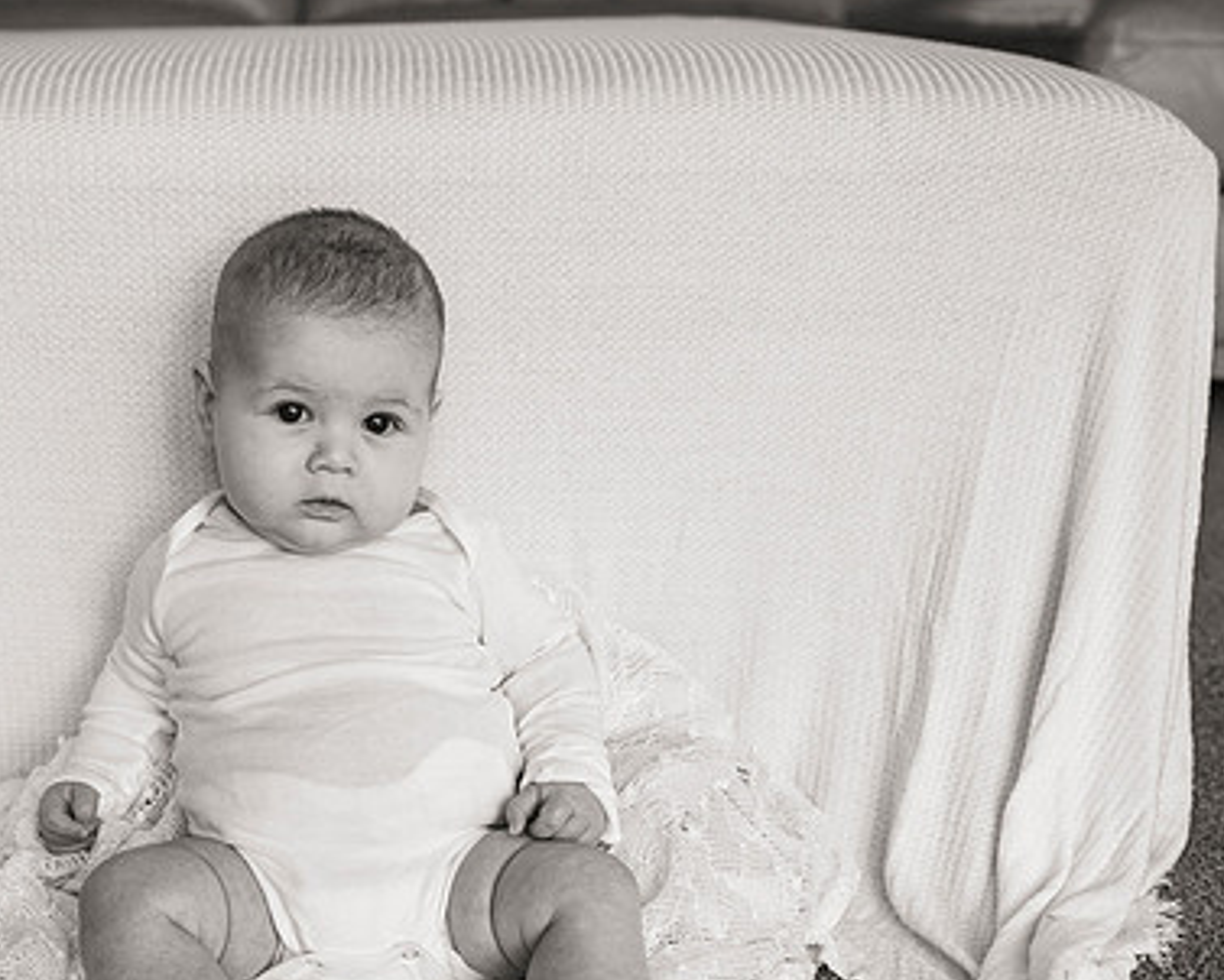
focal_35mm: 53
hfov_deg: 34.7
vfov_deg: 28.6
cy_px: 586
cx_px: 326
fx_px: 1921
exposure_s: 1/400
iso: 800
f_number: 3.5
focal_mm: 35
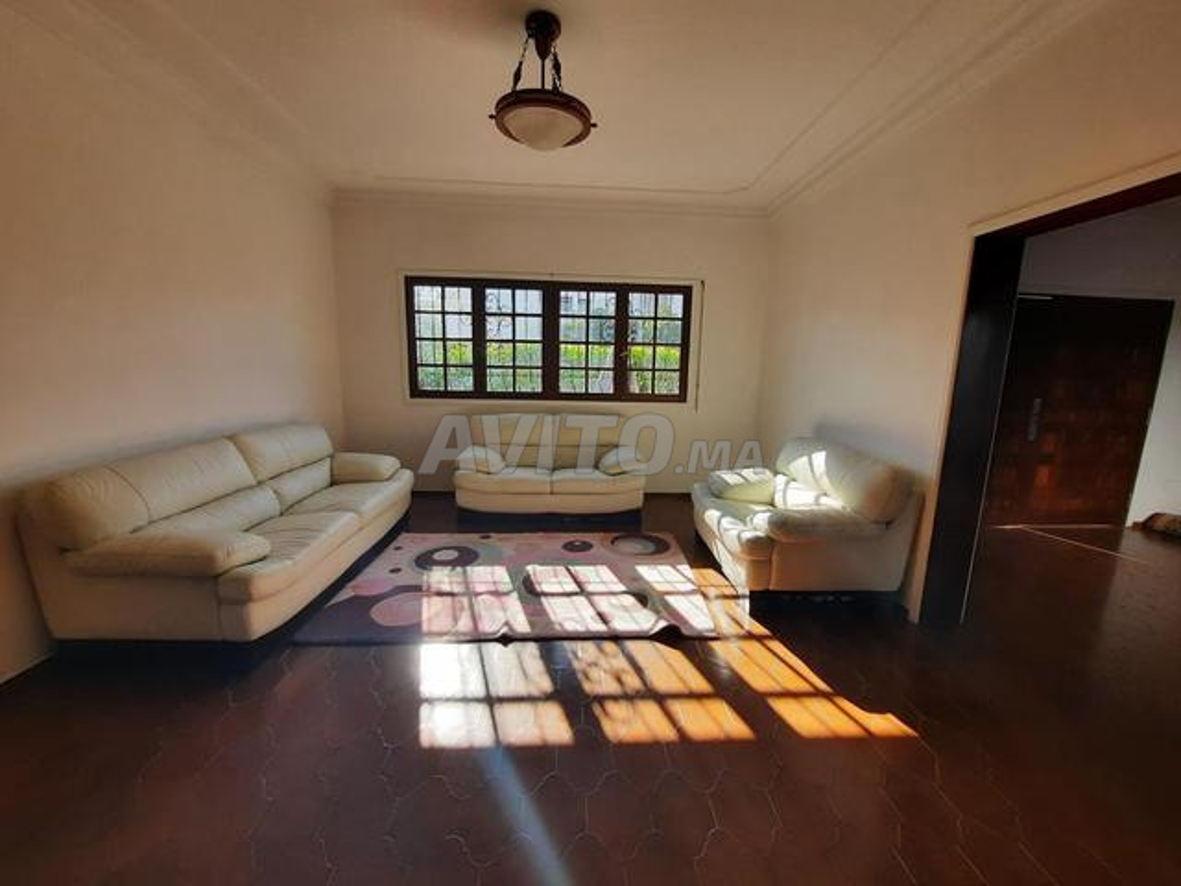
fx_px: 444
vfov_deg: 89.9
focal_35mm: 13
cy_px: 443
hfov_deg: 106.2
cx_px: 590
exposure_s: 1/133
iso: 40
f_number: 2.2
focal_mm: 1.74
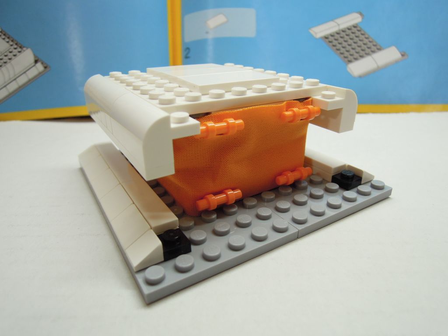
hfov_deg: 71.6
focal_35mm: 24
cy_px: 168
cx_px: 224
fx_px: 311
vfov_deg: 56.8
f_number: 2.2
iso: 200
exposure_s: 1/60
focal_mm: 4.3
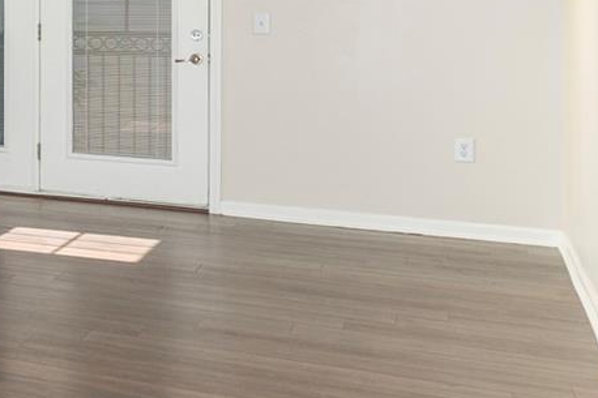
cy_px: -1
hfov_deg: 18.1
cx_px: -601
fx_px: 1262
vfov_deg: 17.5
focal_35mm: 76
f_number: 8
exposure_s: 1/125
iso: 320
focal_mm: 17
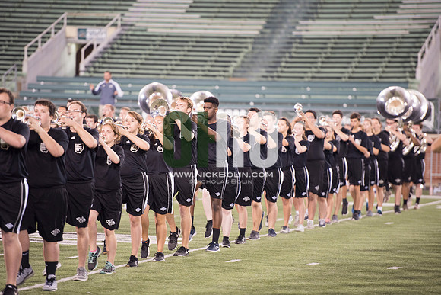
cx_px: 220
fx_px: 2450
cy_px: 148
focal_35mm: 200
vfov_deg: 6.9
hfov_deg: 10.3
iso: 1000
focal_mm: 200
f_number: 2.8
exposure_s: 1/320
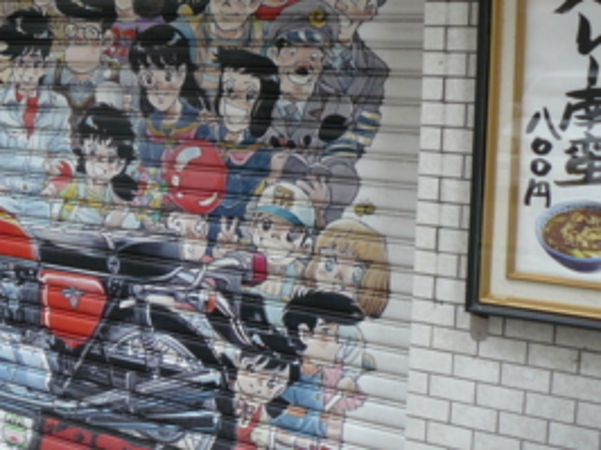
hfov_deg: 29.0
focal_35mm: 65
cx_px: 97
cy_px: 190
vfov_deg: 22.5
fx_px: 1128
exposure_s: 1/125
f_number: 2.8
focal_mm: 6
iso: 160
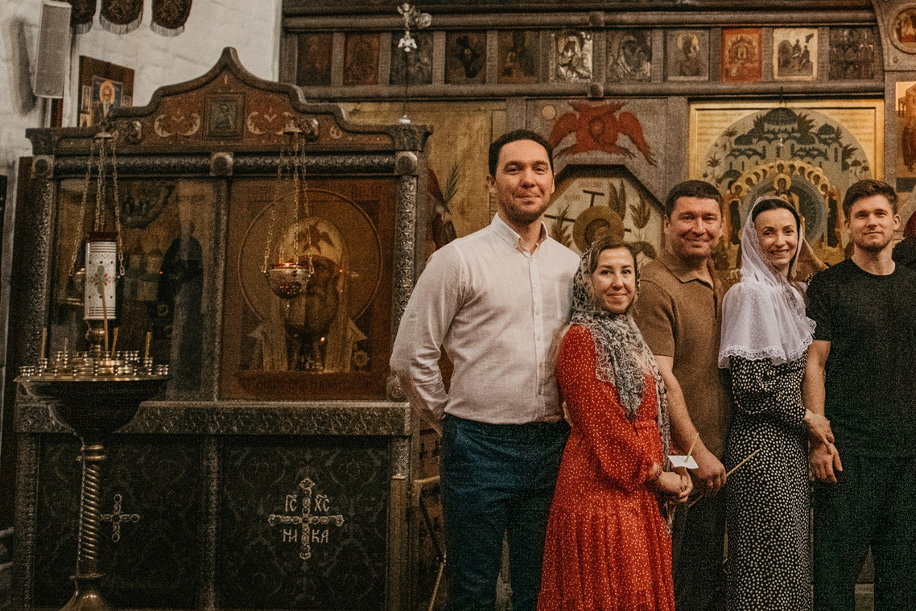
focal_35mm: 55
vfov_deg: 24.5
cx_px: 949
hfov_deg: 32.8
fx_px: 1400
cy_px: 198
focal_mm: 24
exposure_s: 1/200
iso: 2500
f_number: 3.5
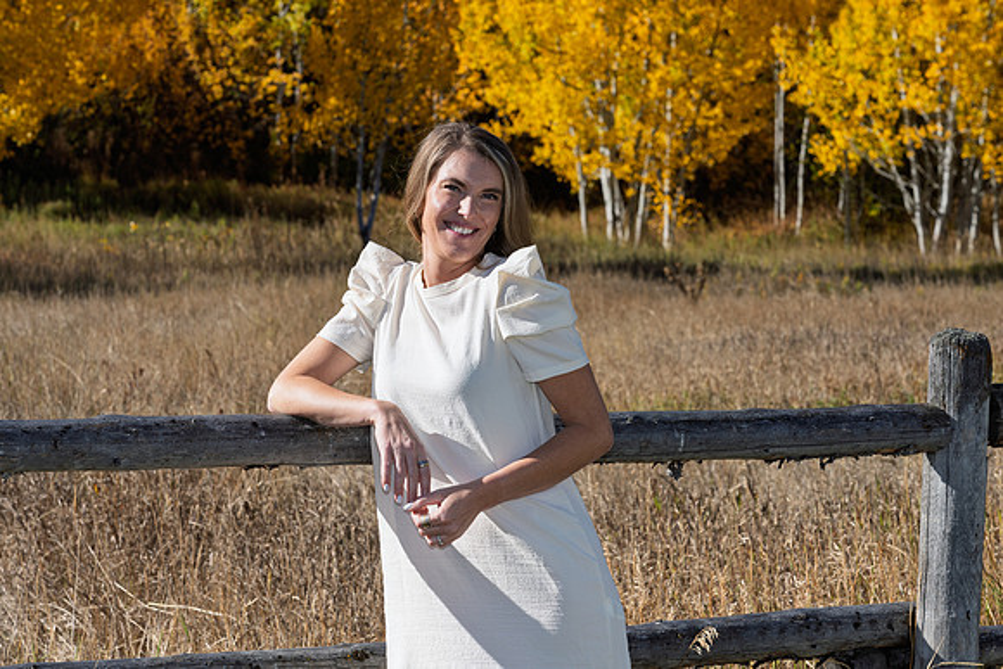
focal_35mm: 105
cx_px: 502
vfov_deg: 13.0
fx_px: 2926
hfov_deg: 19.5
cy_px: 334
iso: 100
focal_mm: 105
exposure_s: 1/250
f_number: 10
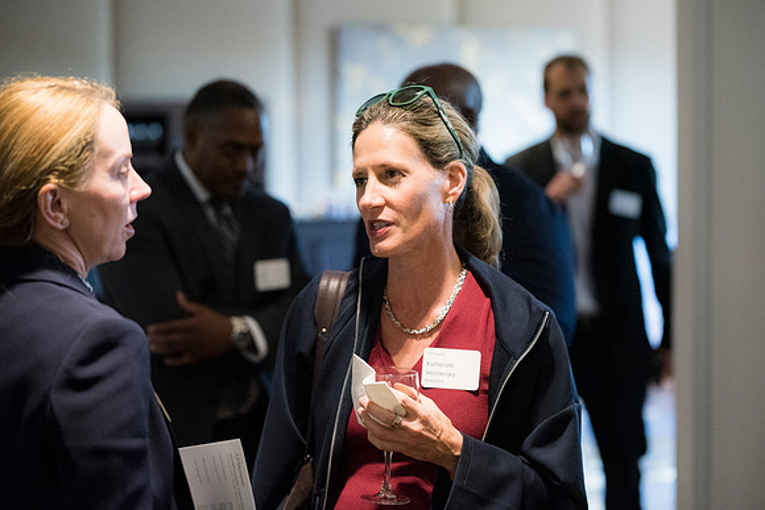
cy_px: 255
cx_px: 382
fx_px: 1955
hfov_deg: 22.1
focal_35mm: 92
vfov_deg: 14.9
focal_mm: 92
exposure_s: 1/125
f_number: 2.8
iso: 6400
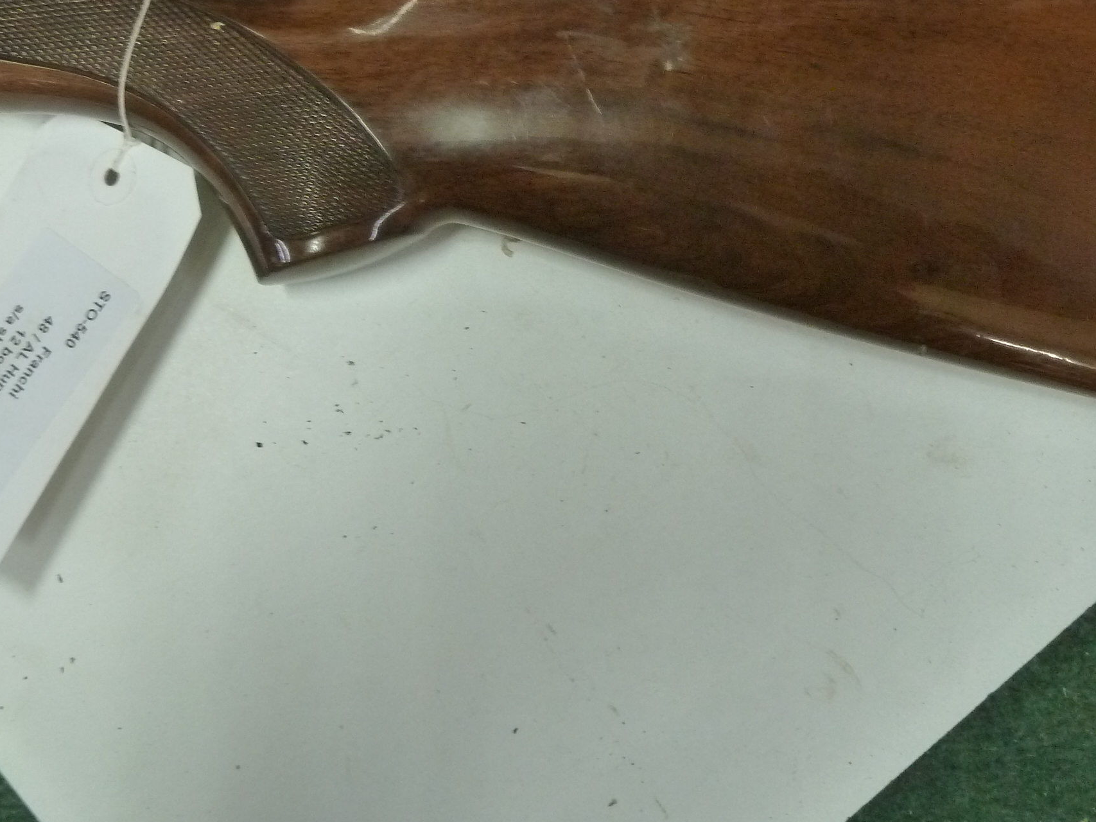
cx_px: 532
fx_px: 1425
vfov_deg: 32.0
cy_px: 292
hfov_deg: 42.1
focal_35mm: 45
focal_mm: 5
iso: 400
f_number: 3.4
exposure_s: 1/25
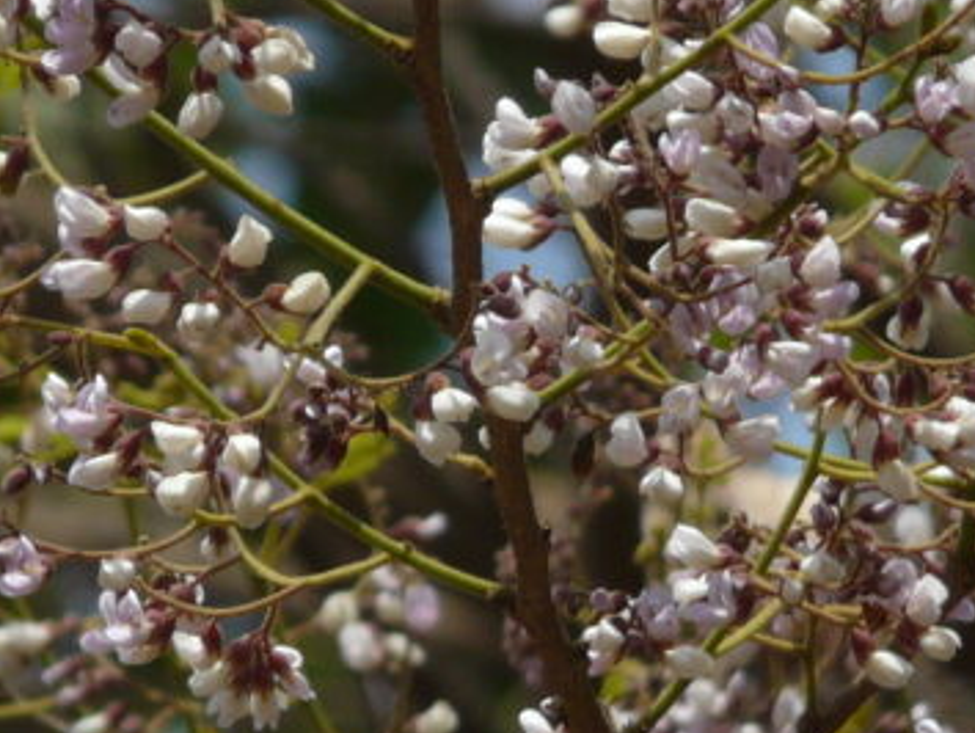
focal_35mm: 1021
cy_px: 333
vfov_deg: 1.5
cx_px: 529
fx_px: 28777
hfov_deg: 1.9
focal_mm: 82.8
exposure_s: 1/500
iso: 100
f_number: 7.1
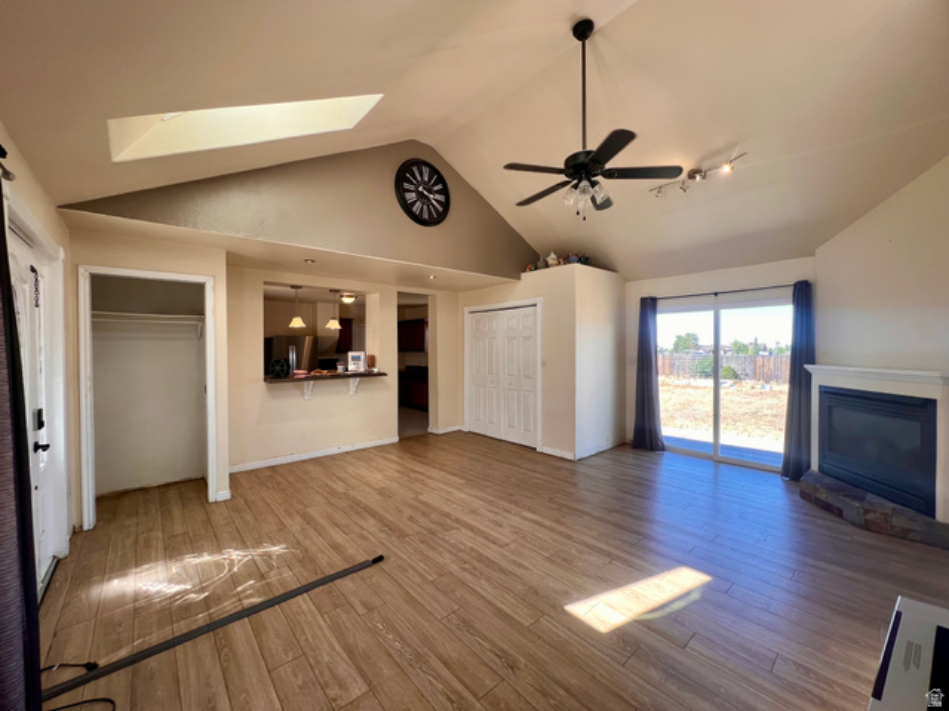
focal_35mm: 13
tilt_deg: -1.2
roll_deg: +0.3
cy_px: 356
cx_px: 474
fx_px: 356
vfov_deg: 89.9
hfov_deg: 106.2
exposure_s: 1/120
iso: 50
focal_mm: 1.57
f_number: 1.8
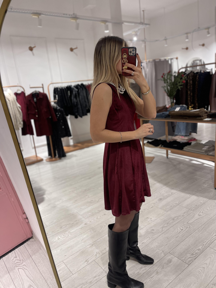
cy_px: 144
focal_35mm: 26
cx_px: 108
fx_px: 216
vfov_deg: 67.3
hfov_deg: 53.1
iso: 100
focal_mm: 5.1
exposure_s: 1/100
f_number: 1.6
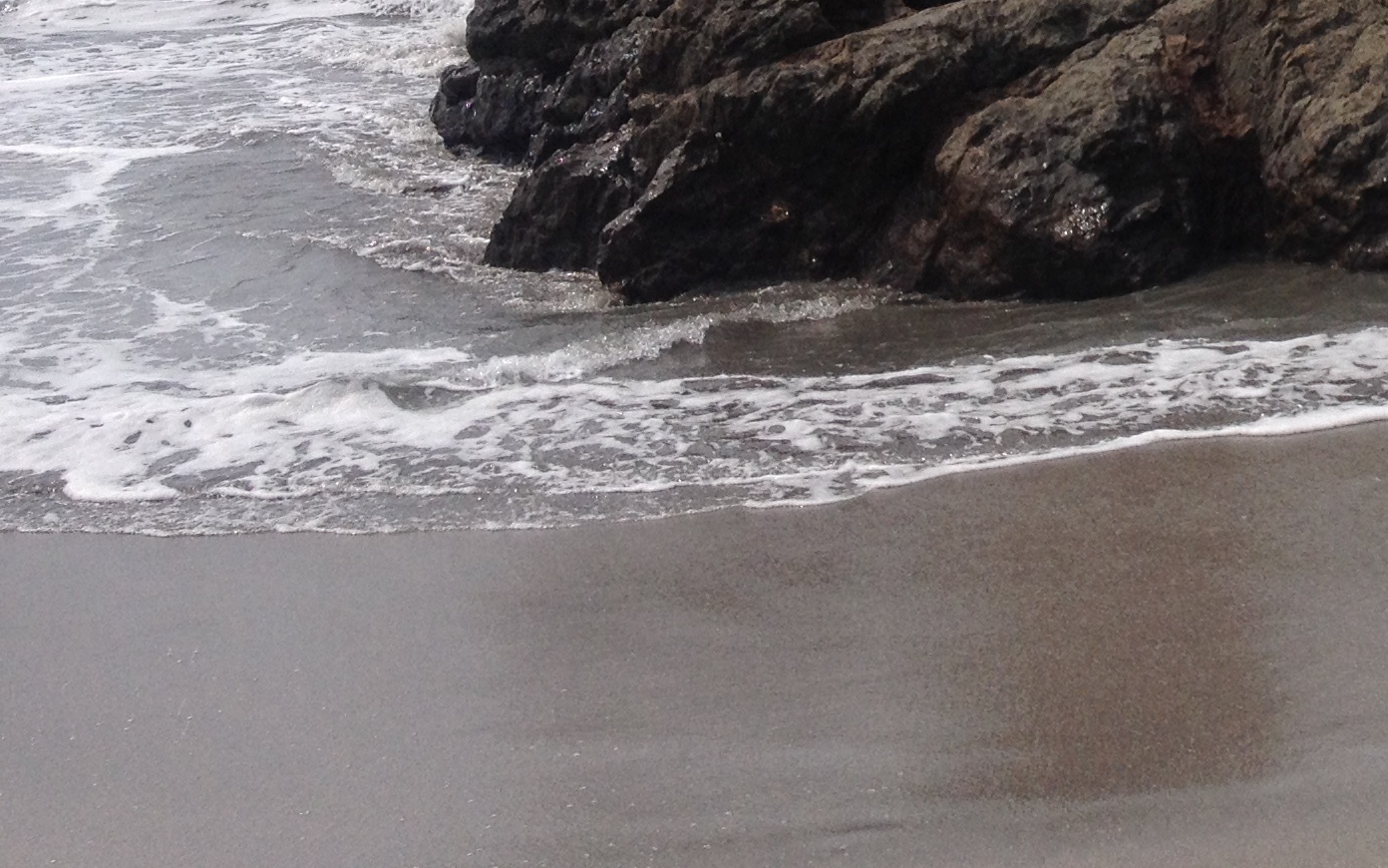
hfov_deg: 22.5
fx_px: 3291
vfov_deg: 14.2
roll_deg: +0.1
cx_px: 1519
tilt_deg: -4.7
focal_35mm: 87
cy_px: -343
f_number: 2.4
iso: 50
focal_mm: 4.28
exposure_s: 1/3247
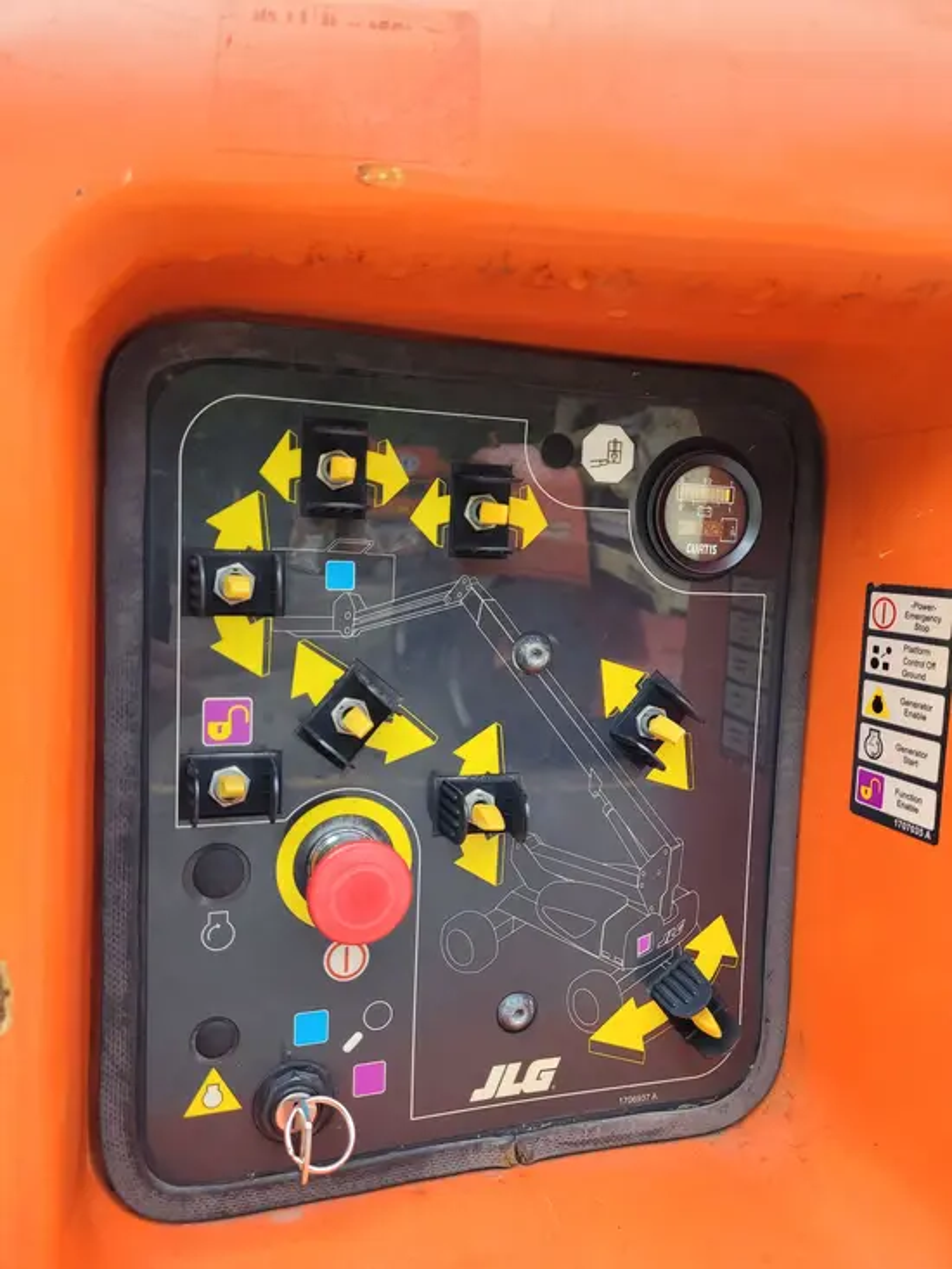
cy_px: 634
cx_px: 476
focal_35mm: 26
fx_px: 953
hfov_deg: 53.1
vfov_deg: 67.3
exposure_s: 1/260
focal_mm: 5.4
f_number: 1.8
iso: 40
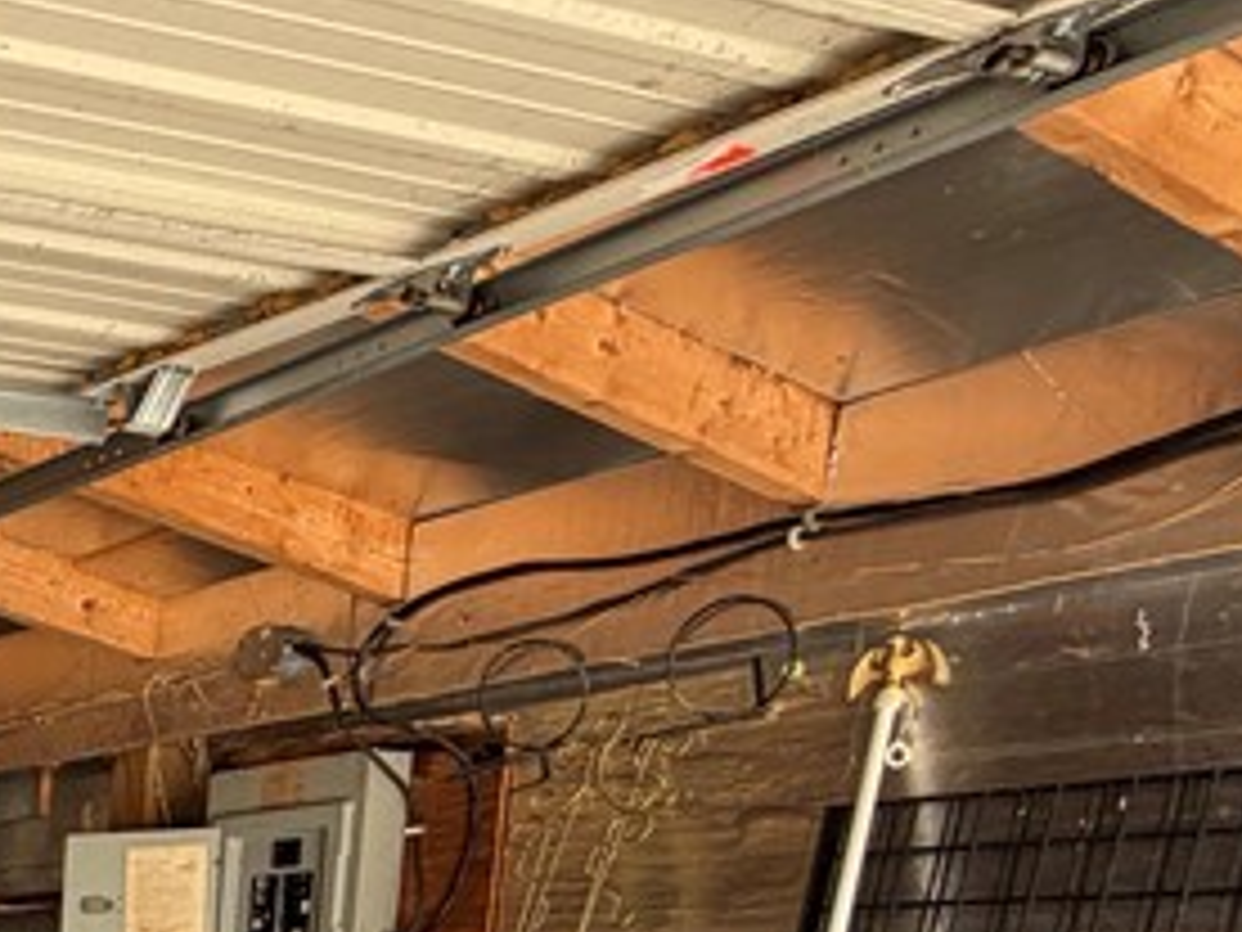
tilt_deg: -10.3
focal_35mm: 52
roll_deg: -0.2
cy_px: 1288
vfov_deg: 23.8
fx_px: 1866
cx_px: -855
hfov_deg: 23.7
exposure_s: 1/121
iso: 100
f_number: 2.2
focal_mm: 2.22
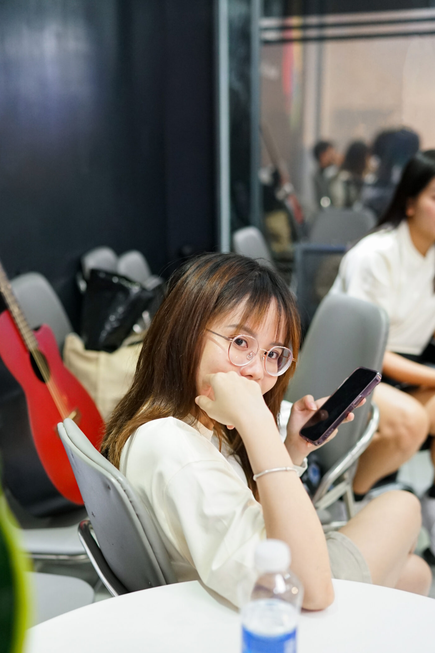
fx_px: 779
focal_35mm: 43
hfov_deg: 31.1
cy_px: 391
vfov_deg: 45.2
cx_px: 188
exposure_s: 1/400
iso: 2000
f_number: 2
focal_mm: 35
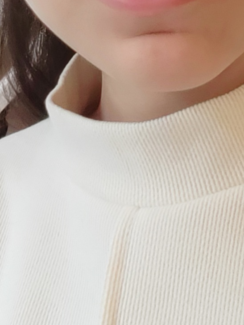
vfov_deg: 22.0
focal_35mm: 85
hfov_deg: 17.3
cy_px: -18
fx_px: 799
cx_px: 96
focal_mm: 2.87
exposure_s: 1/25
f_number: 2.2
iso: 2766
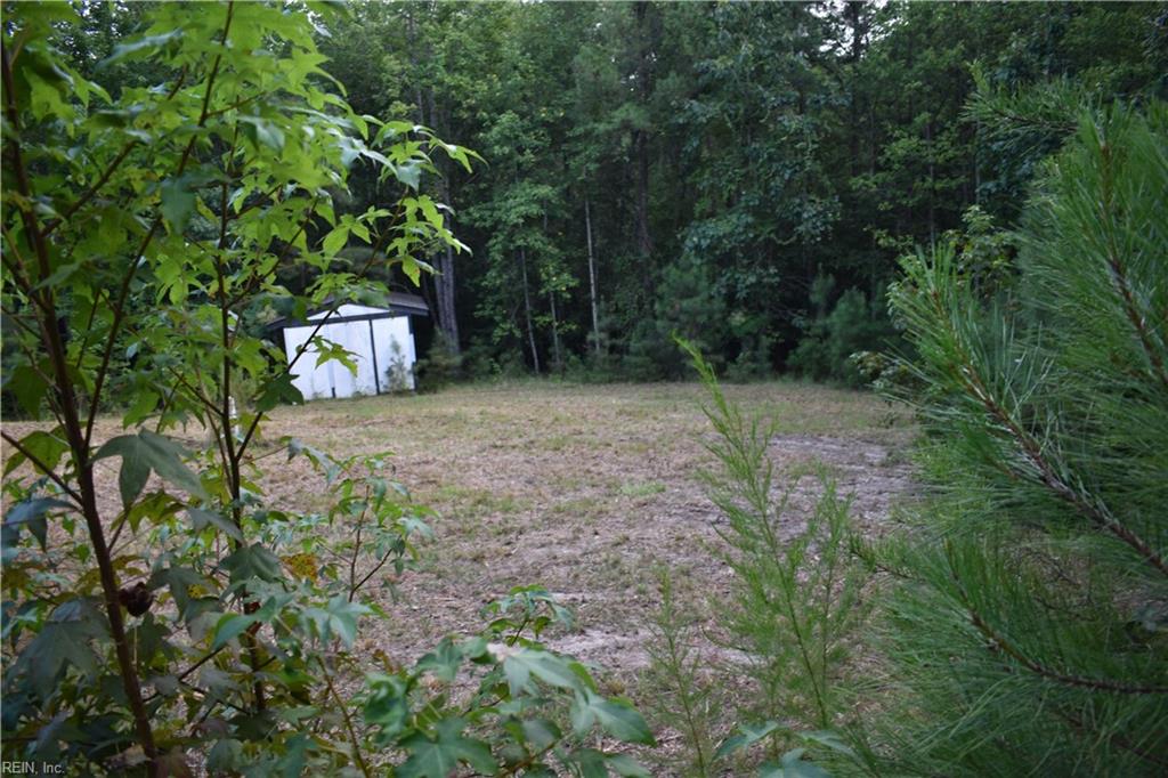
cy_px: 389
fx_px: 876
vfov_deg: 47.9
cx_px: 584
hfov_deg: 67.4
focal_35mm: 27
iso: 100
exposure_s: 1/40
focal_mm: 18
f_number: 3.5
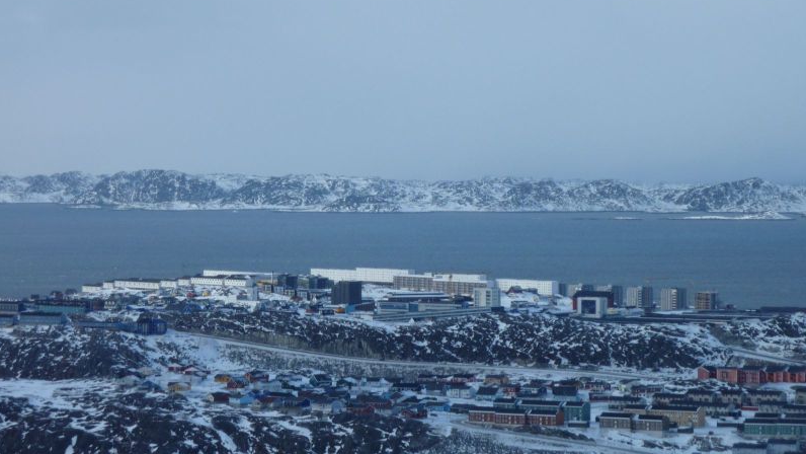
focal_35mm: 161
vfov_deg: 7.5
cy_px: 224
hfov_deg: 13.4
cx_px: 402
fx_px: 3441
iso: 80
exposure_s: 1/500
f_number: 5
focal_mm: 24.1
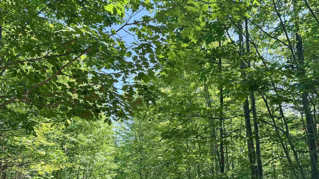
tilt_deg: +7.6
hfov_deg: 58.8
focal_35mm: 33
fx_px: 279
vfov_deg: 35.1
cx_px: 121
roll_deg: +0.8
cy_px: 126
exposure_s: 1/506
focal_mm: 6.76
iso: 80
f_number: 1.78
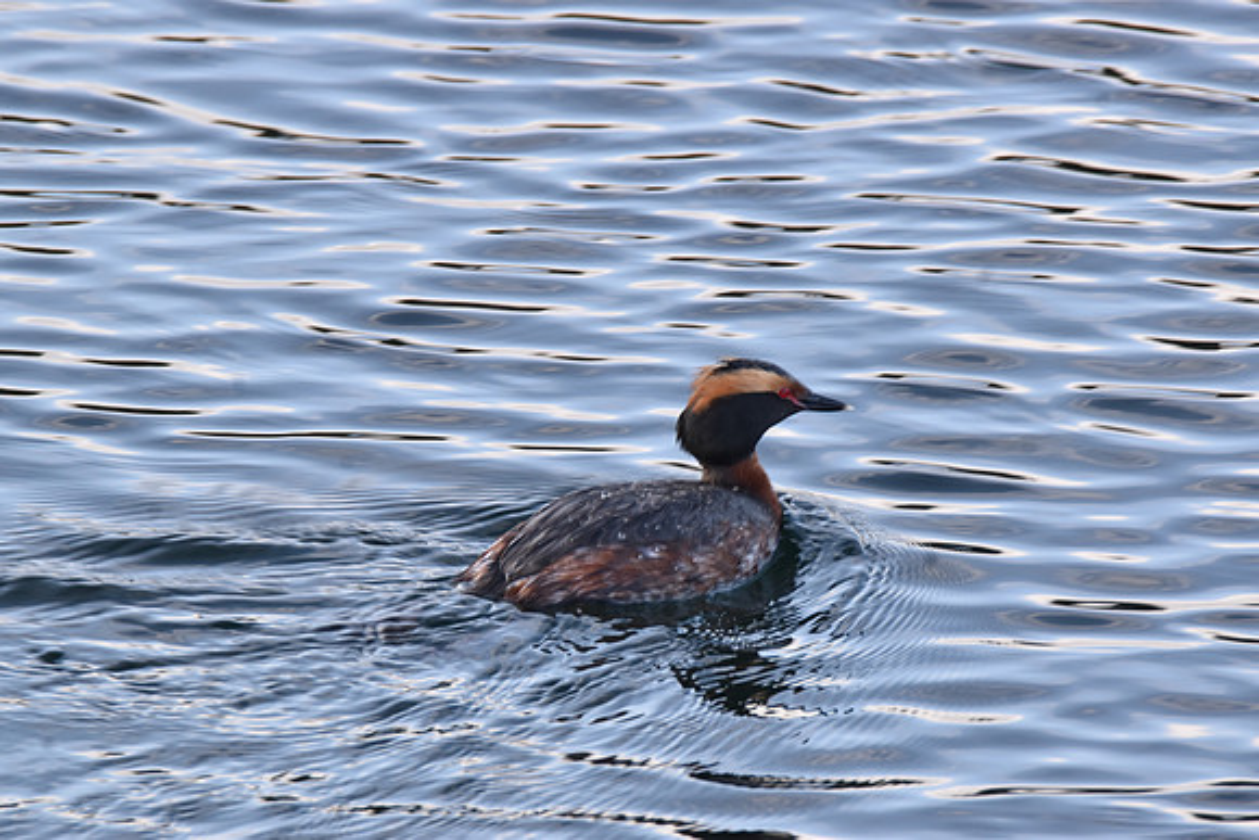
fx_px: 31481
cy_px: 420
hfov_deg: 2.3
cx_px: 630
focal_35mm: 900
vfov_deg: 1.5
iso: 400
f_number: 11
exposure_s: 1/100
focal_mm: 600
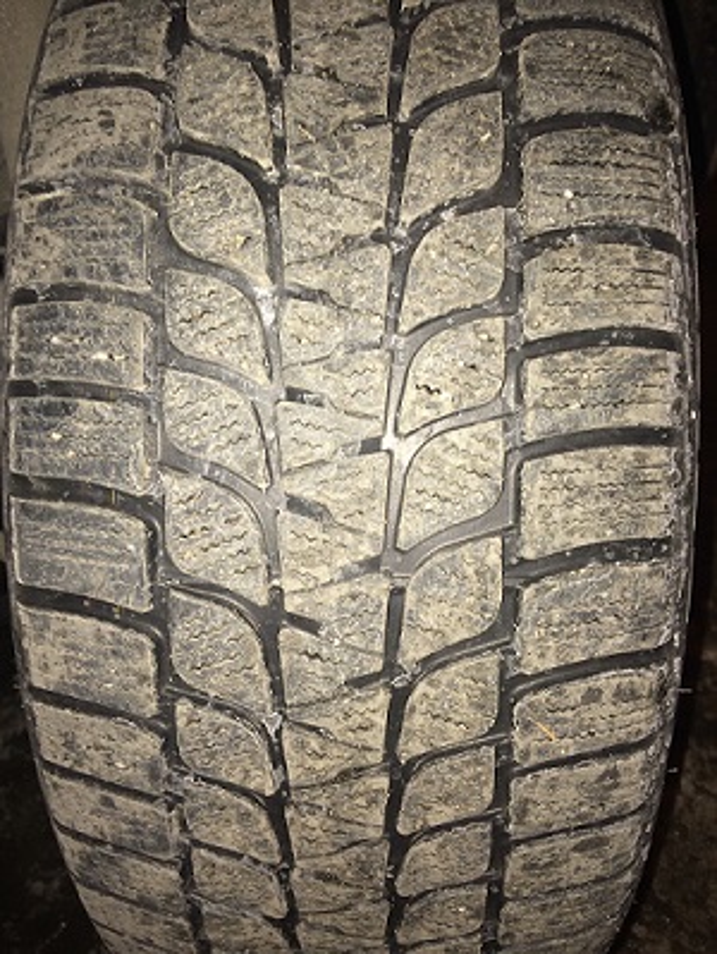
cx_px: 358
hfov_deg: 48.3
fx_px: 800
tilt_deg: -36.7
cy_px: 477
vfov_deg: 61.6
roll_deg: +12.9
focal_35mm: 29
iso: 32
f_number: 2.2
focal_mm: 4.15
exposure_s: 1/16
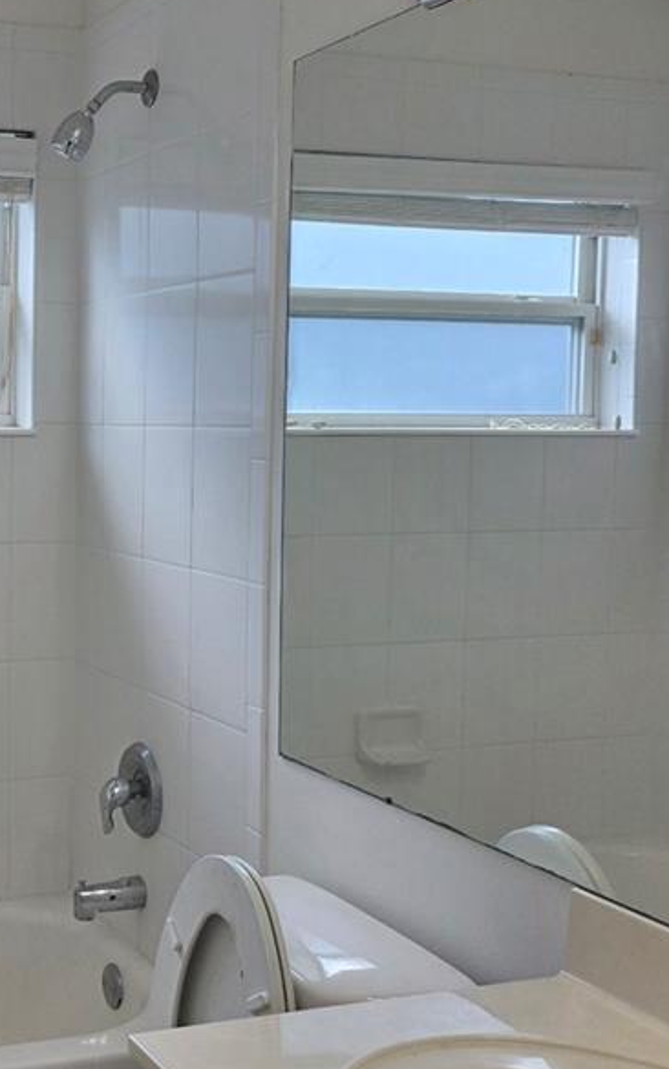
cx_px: -9
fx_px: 1458
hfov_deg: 24.6
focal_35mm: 50
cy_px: 517
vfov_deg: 40.3
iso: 32
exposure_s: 1/120
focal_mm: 6.3
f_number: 1.7
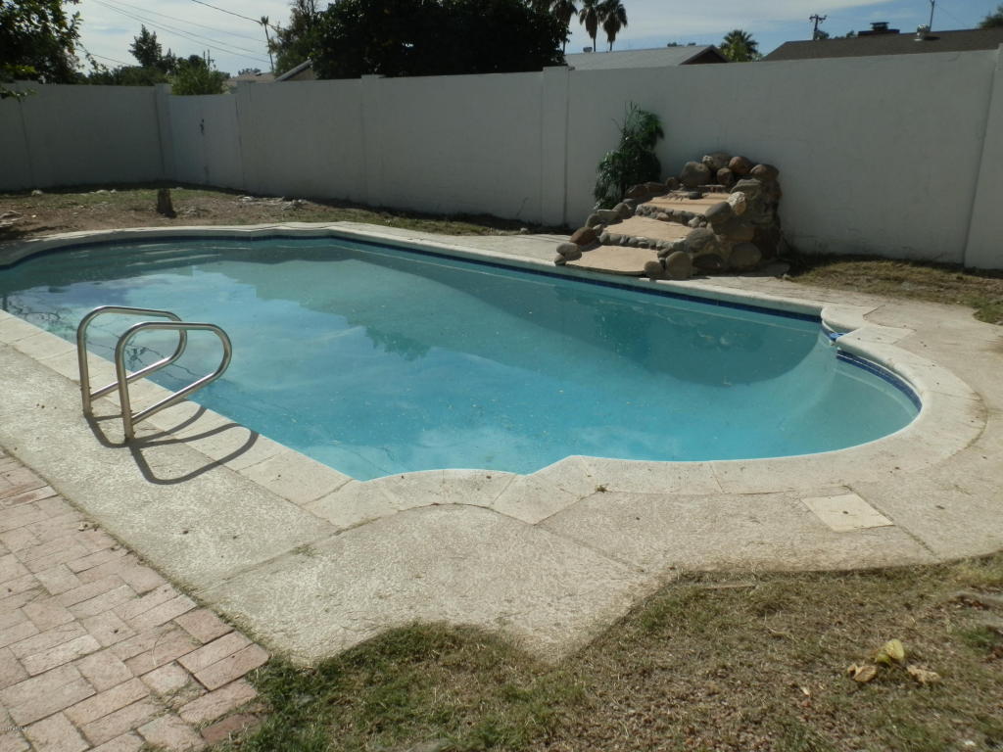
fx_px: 811
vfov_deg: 49.7
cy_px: 376
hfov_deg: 63.4
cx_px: 502
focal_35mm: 28
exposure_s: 1/400
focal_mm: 5
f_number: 9.3
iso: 64
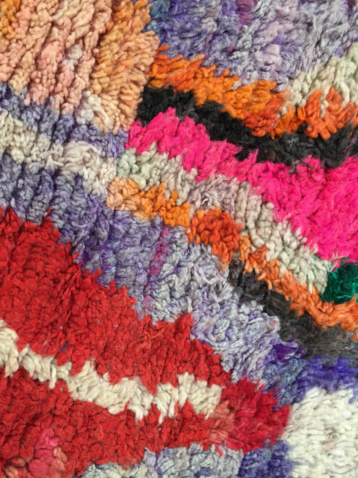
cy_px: 239
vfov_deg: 61.7
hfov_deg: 48.2
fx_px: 400
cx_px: 179
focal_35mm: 29
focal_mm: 4.15
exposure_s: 1/33
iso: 160
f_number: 2.2
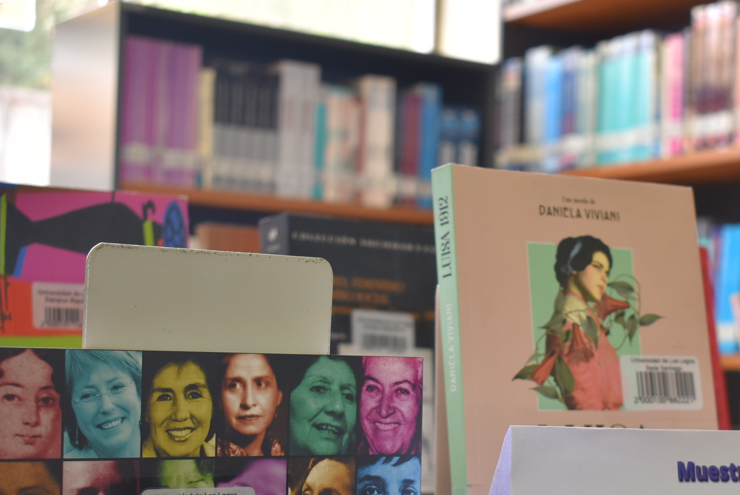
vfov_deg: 18.1
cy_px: 344
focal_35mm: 75
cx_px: 560
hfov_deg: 26.6
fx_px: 1543
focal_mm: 32
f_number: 4.5
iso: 400
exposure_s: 1/80
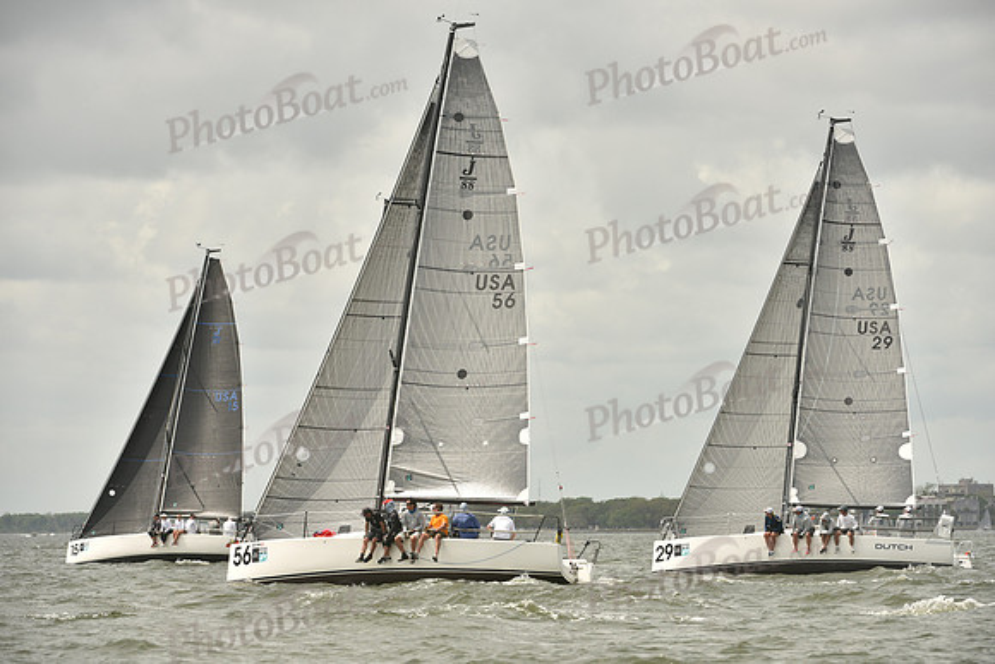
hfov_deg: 10.3
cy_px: 332
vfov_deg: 6.9
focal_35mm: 200
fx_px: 5529
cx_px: 498
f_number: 7.1
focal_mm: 200
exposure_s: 1/1250
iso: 320
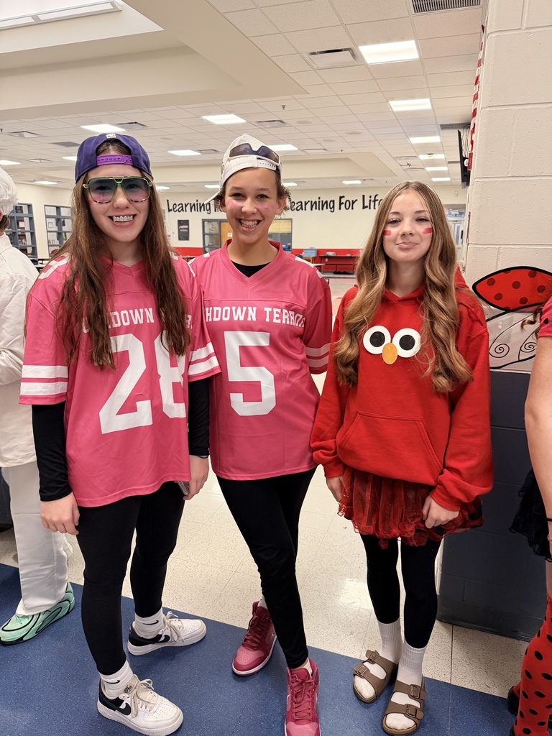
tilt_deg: -15.2
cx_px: 276
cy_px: 368
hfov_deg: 56.8
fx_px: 510
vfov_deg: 71.6
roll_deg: -1.5
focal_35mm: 24
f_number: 1.78
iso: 320
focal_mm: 6.76
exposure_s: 1/120
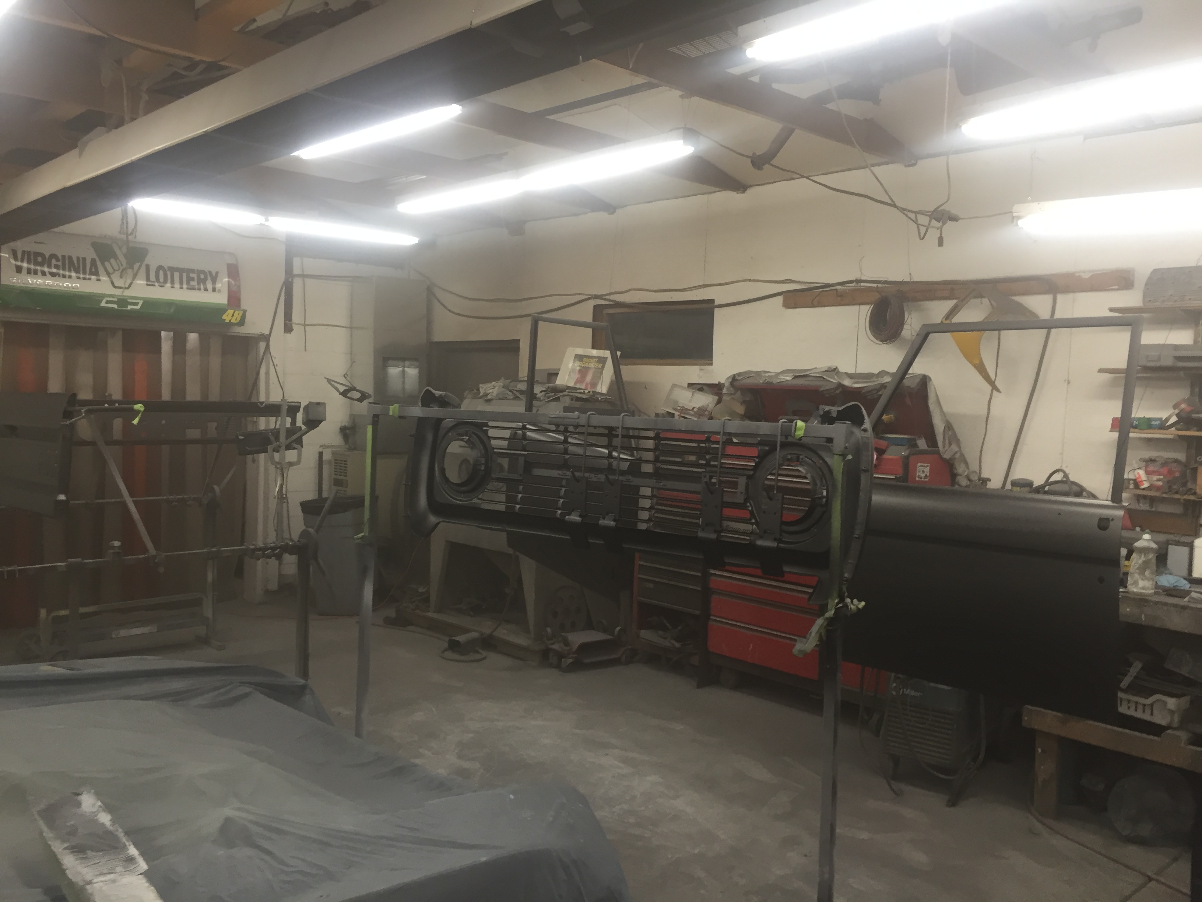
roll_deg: -2.3
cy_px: 451
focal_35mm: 29
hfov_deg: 61.7
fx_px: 1007
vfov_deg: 48.2
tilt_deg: -2.3
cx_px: 601
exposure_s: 1/30
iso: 64
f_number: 2.2
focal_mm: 4.15
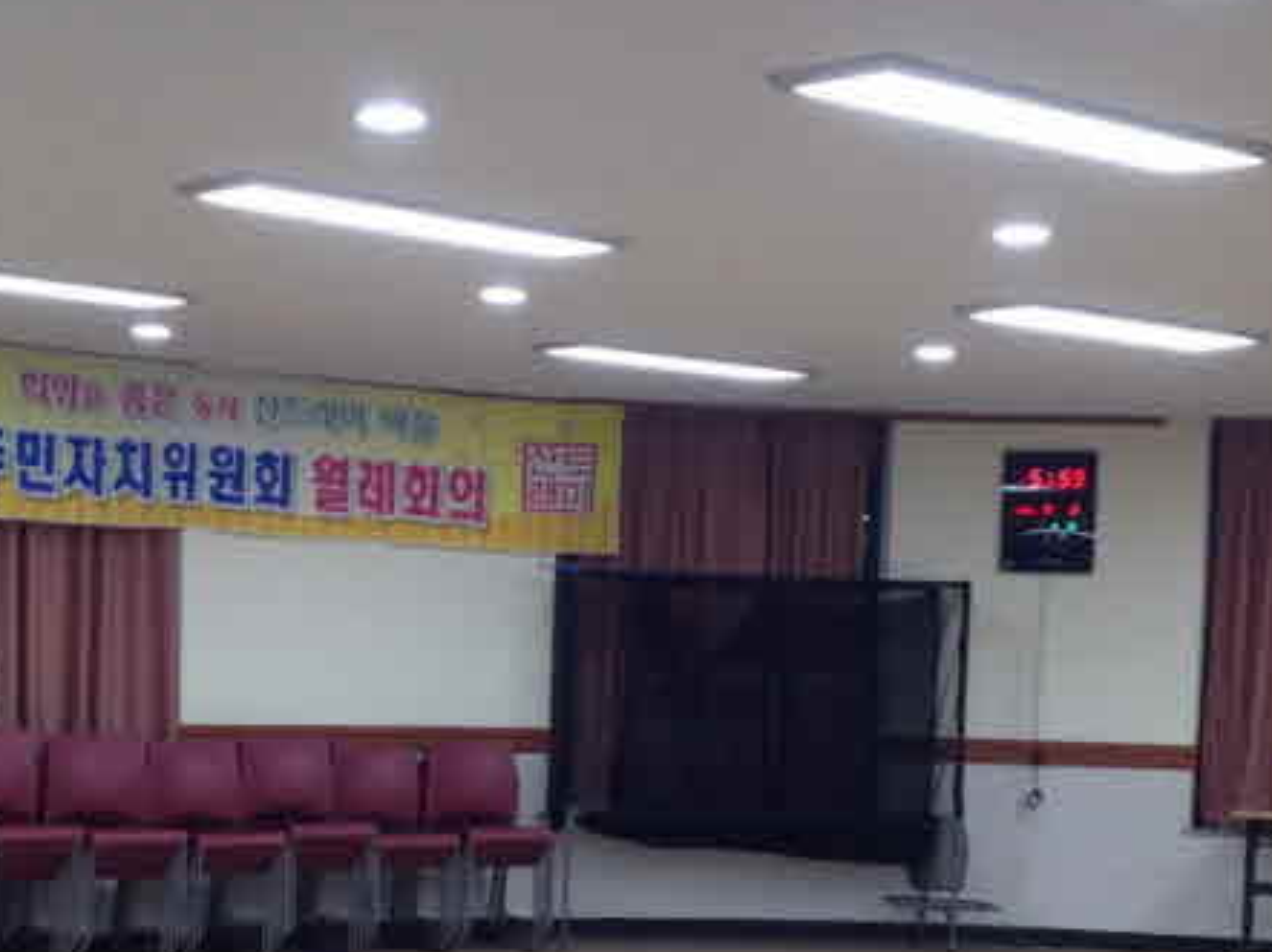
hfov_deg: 24.1
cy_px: 764
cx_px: 532
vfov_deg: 18.0
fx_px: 2975
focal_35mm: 81
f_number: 2.4
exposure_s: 1/40
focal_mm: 4.28
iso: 64
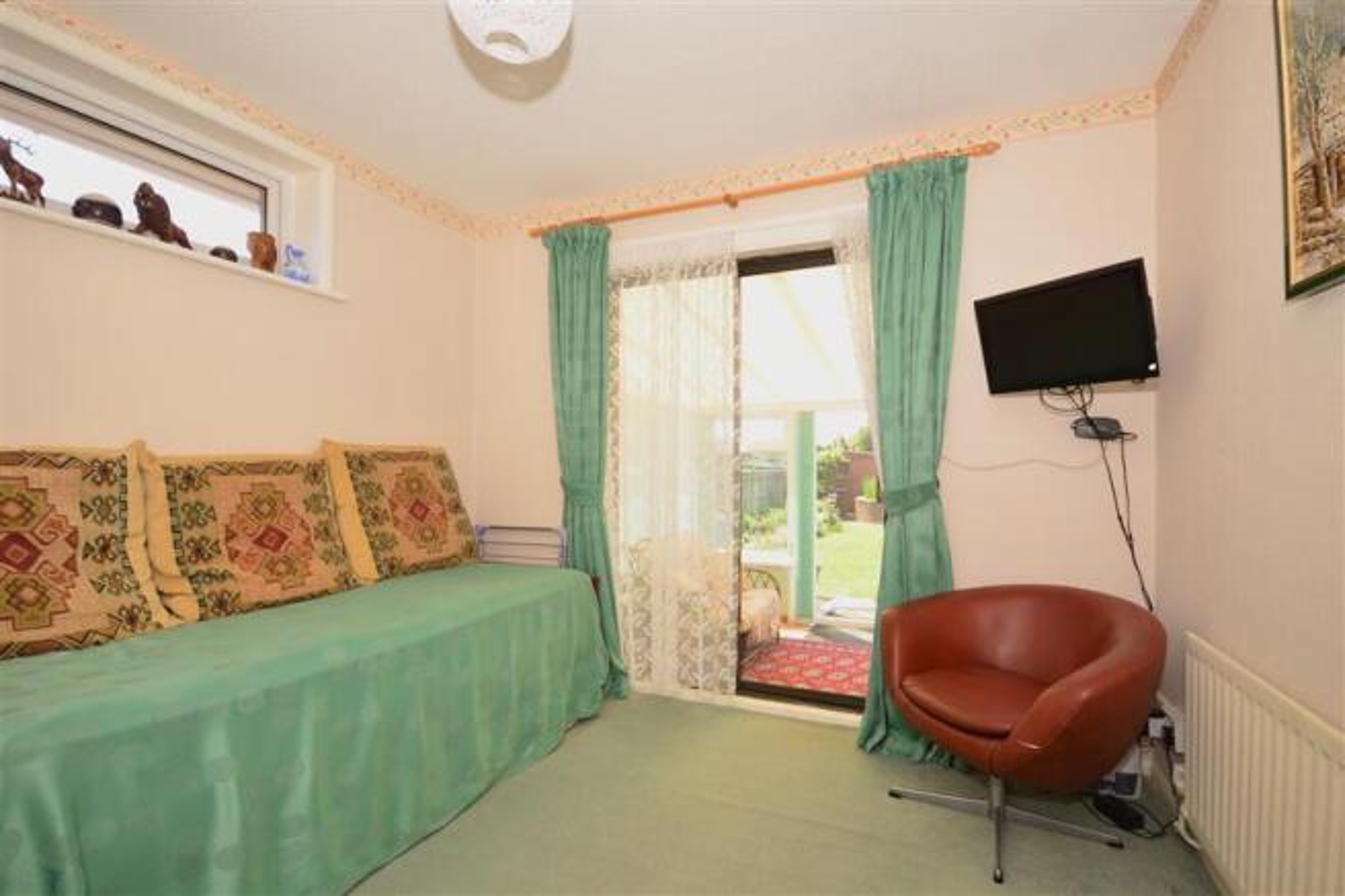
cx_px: 672
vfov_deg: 77.3
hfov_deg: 100.4
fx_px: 560
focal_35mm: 15
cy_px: 448
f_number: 5.6
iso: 200
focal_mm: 10
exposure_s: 1/125
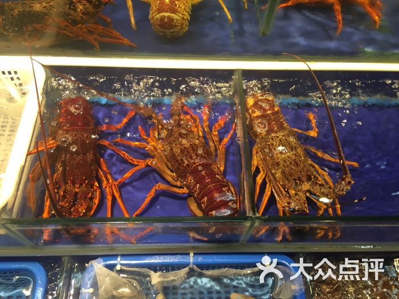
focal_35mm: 29
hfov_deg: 61.7
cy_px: 150
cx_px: 200
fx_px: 334
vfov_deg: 48.2
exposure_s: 1/33
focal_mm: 4.15
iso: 64
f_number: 2.2
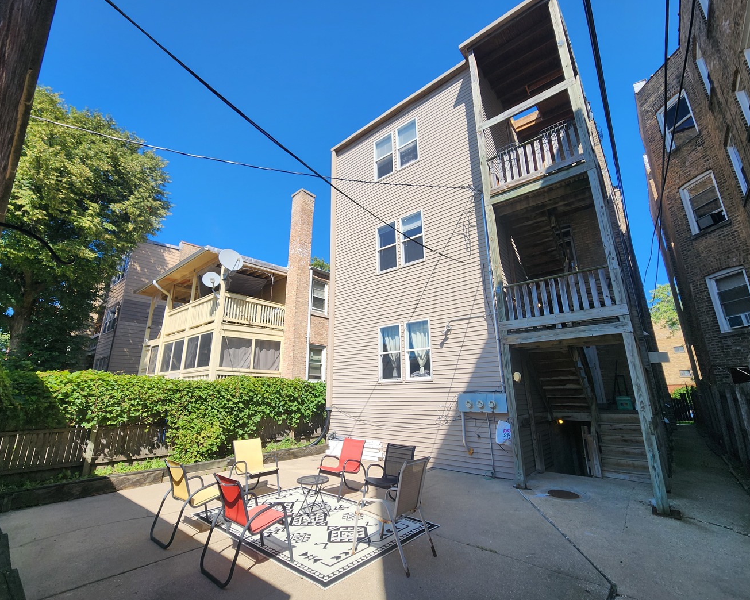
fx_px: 311
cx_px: 367
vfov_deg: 88.0
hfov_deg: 100.7
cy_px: 295
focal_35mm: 14
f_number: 2.2
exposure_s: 1/1376
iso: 50
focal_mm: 2.2
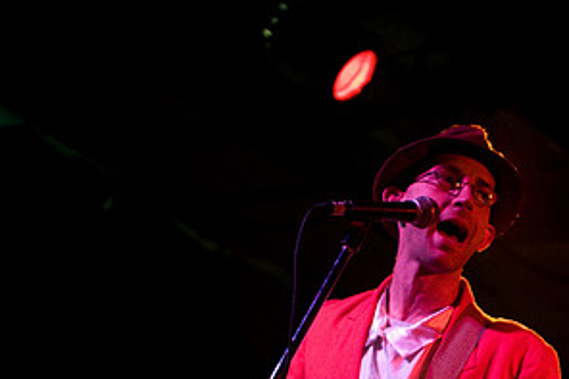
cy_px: 363
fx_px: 1390
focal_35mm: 88
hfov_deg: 22.8
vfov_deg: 15.3
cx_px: 469
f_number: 1.8
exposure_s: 1/60
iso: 1000
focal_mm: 30
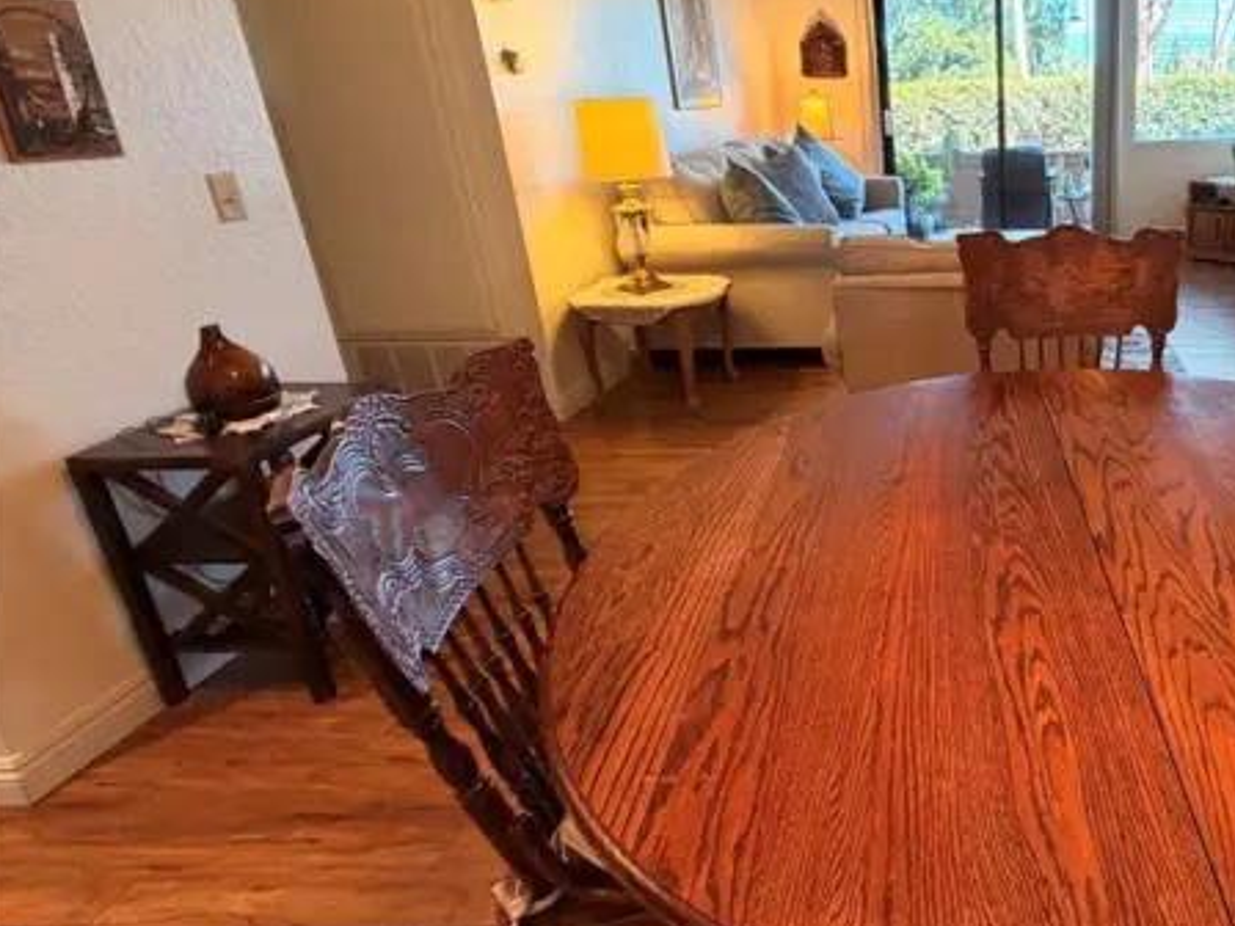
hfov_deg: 63.3
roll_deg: +0.7
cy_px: 372
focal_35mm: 24
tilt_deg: -17.8
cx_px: 1042
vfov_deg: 56.4
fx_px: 856
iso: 250
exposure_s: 1/60
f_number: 2.2
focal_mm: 2.22
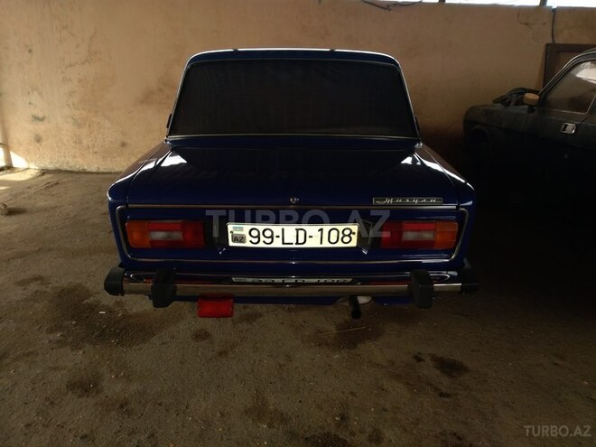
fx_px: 448
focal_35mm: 26
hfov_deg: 67.3
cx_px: 298
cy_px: 224
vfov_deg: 53.1
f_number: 2
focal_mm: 3.54
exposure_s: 1/76.2
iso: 99
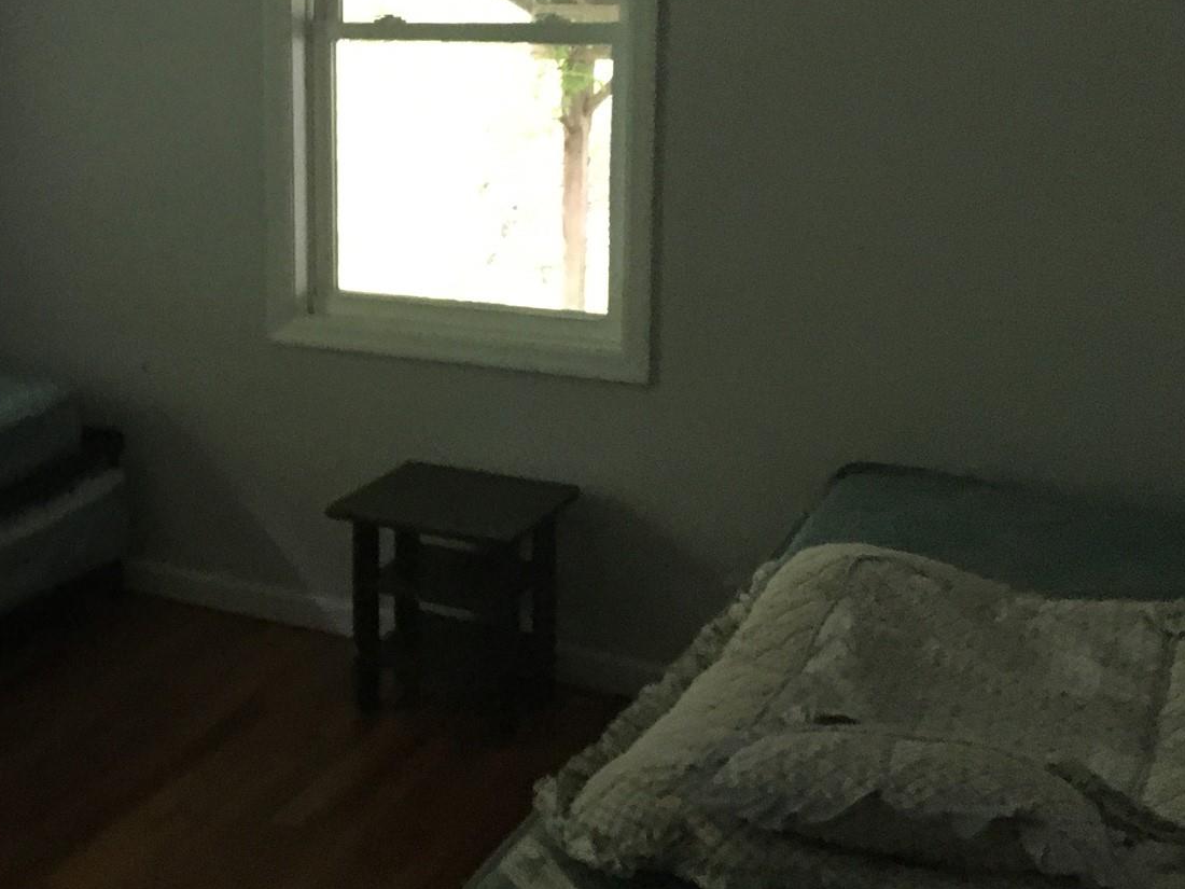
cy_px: 253
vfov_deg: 26.8
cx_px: 155
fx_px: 1849
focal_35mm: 54
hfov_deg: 33.9
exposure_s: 1/15
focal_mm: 4.15
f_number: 2.2
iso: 250
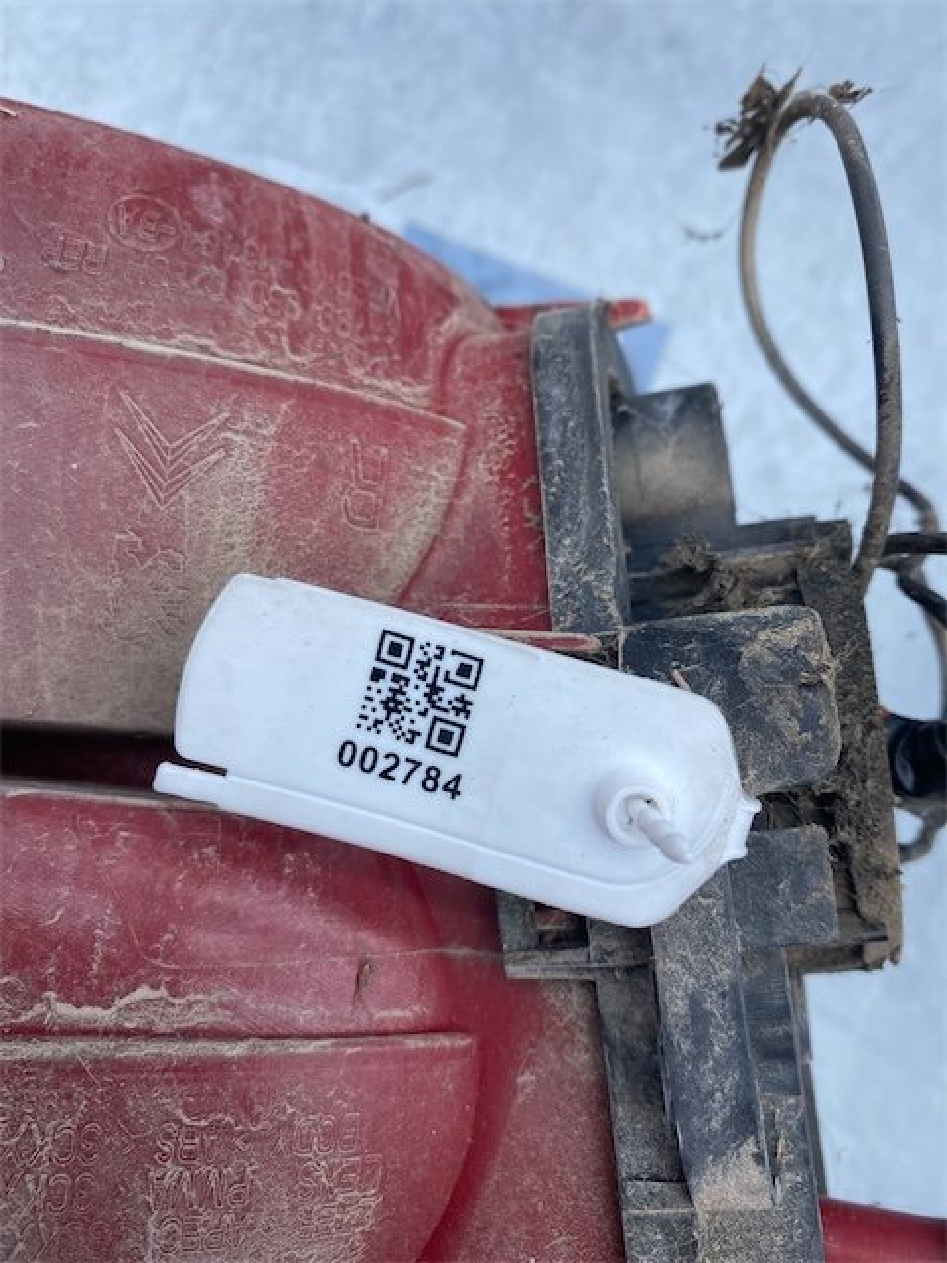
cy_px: 632
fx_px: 948
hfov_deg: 53.1
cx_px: 474
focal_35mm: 26
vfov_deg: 67.3
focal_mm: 4.25
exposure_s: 1/637
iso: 32
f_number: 1.8
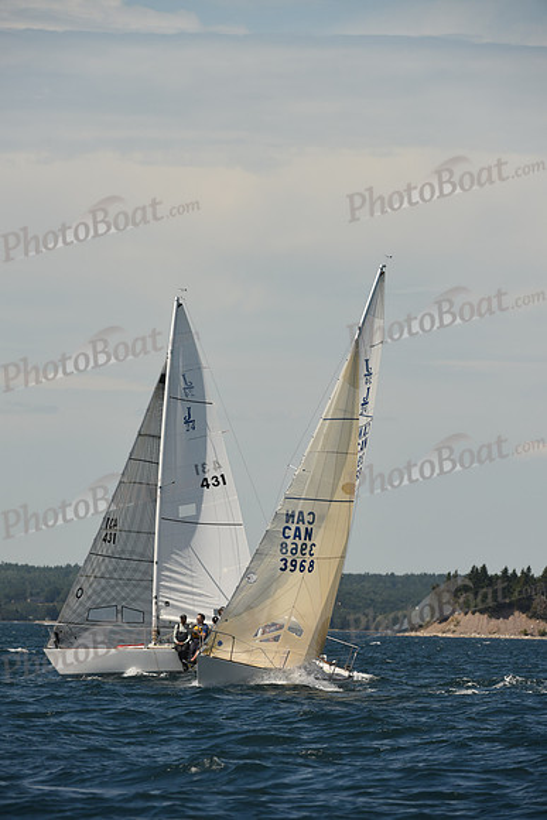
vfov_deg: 6.9
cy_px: 410
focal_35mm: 300
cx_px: 274
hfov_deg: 4.6
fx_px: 6833
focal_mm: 300
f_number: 7.1
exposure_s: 1/1000
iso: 250
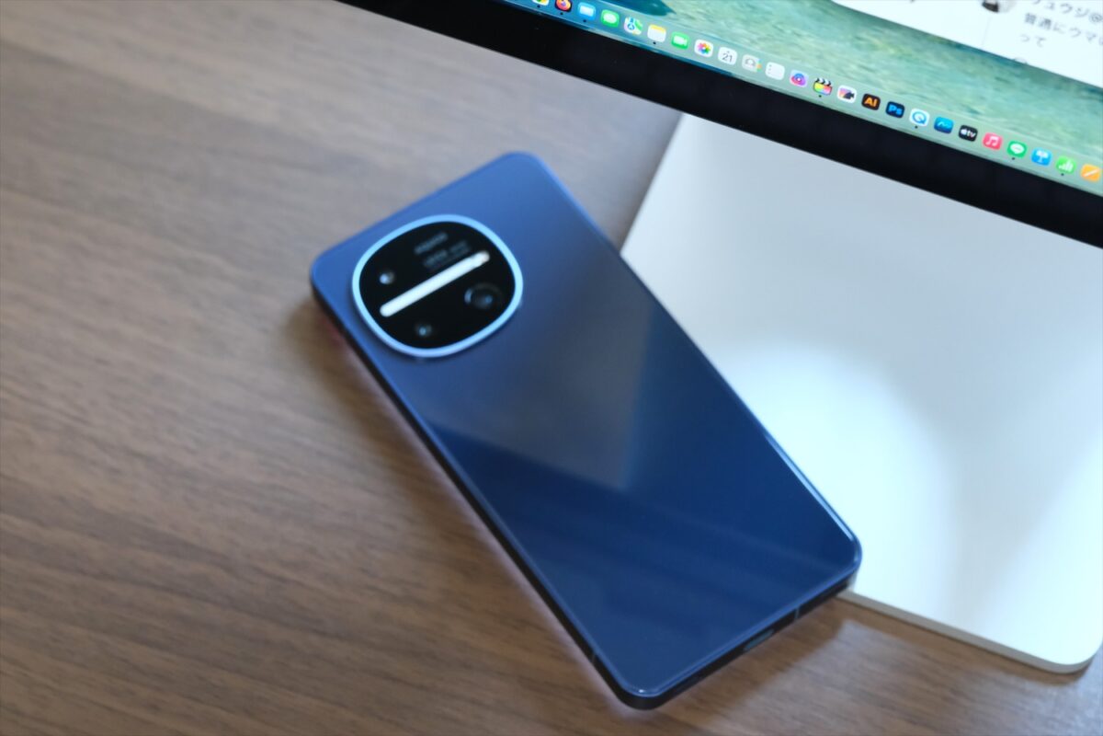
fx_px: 2543
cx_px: 552
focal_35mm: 83
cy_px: 368
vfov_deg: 16.5
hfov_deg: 24.5
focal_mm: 55
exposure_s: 1/50
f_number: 5
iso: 3200
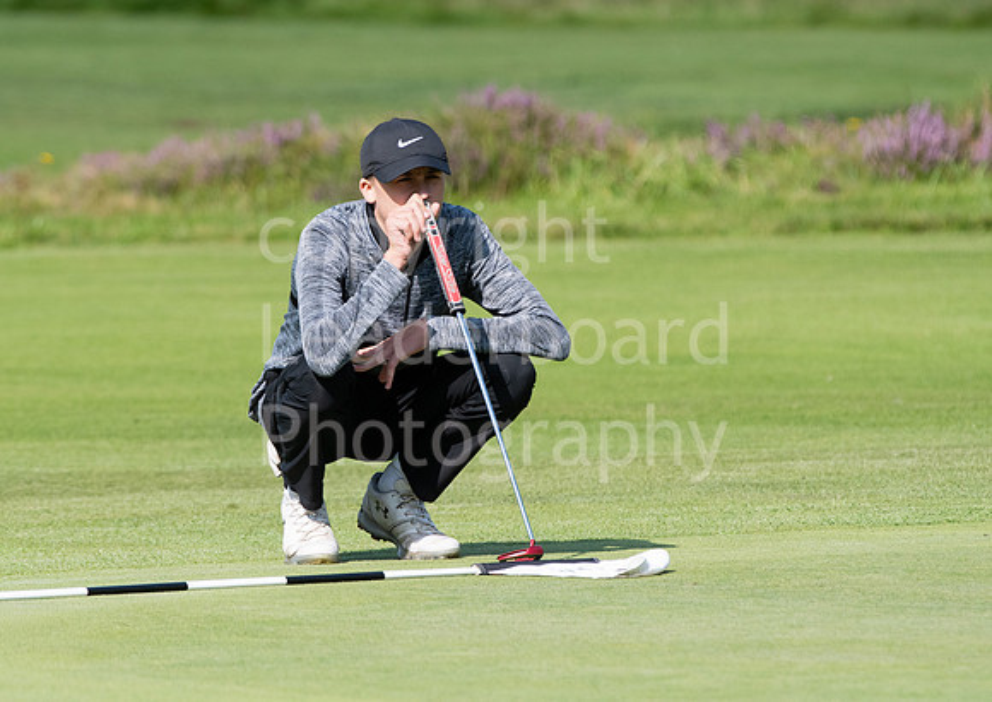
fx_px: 19075
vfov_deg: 2.1
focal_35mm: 679
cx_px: 405
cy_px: 310
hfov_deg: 3.0
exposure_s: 1/2000
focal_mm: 390
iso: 640
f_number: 6.3
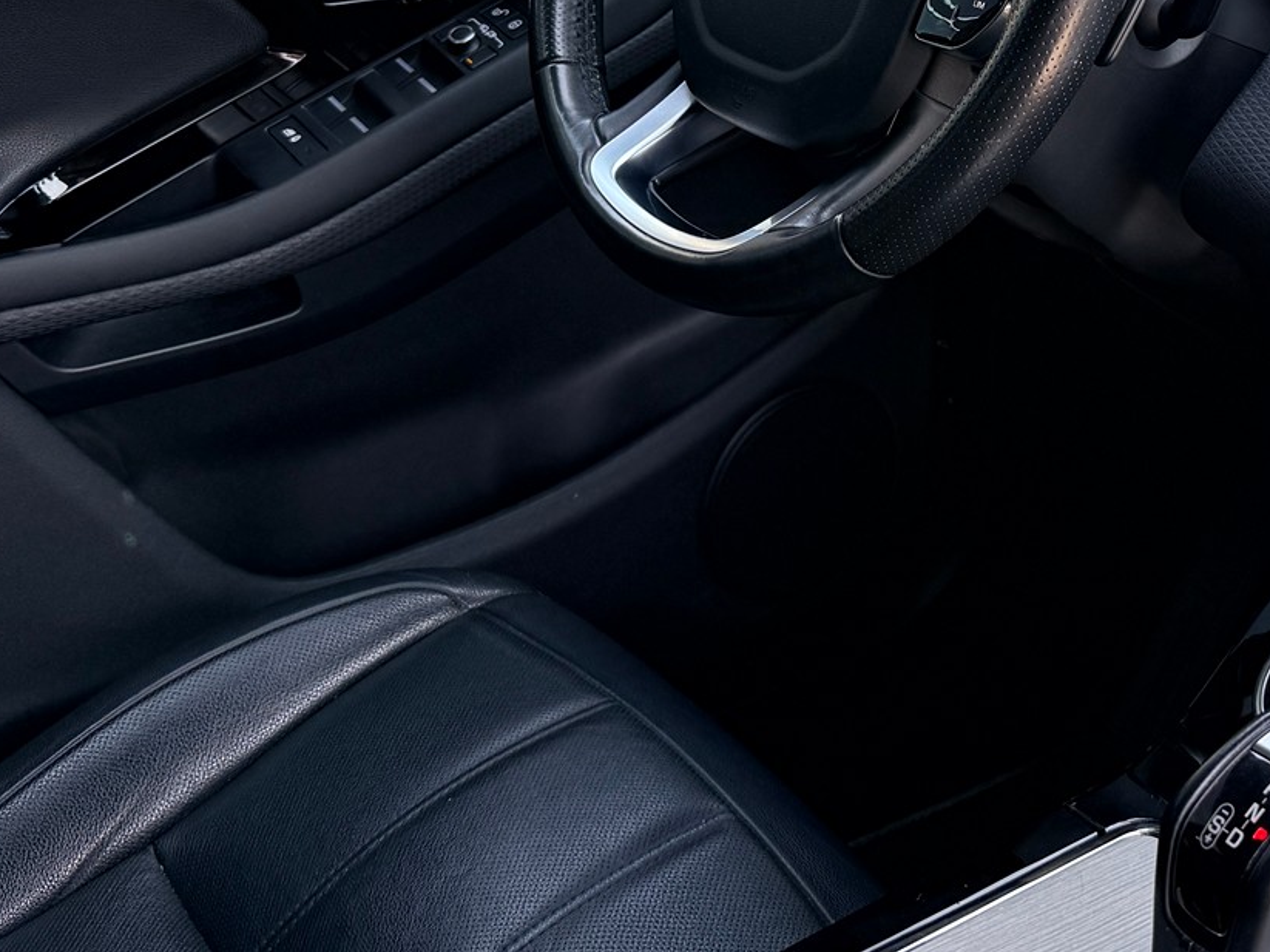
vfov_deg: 25.1
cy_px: 40
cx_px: 1015
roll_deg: -0.2
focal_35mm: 56
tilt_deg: -16.4
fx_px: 2054
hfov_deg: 33.4
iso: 80
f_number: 1.78
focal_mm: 6.76
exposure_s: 1/256
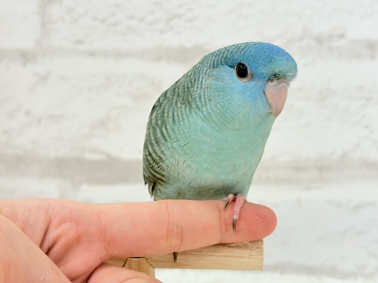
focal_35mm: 52
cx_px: 189
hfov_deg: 36.8
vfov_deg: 28.0
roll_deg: +1.6
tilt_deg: -4.0
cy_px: 142
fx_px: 568
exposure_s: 1/50
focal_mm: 5.96
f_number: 1.6
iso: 50
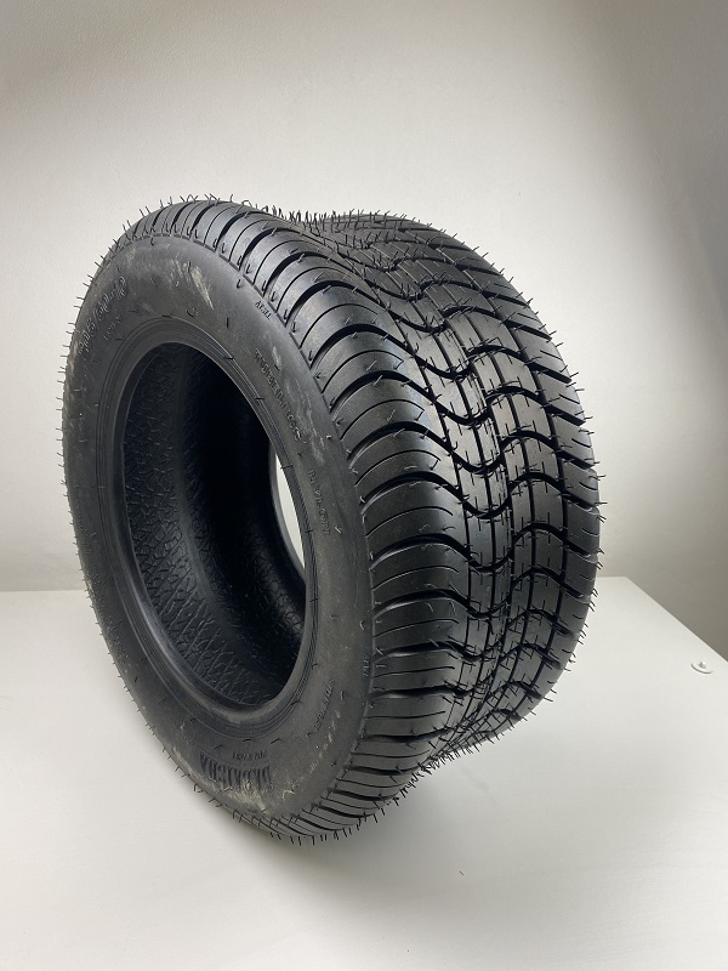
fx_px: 729
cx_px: 364
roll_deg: -4.9
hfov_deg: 53.1
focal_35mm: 26
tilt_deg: -17.3
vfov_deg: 67.3
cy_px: 486
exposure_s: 1/100
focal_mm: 4.25
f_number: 1.8
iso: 64
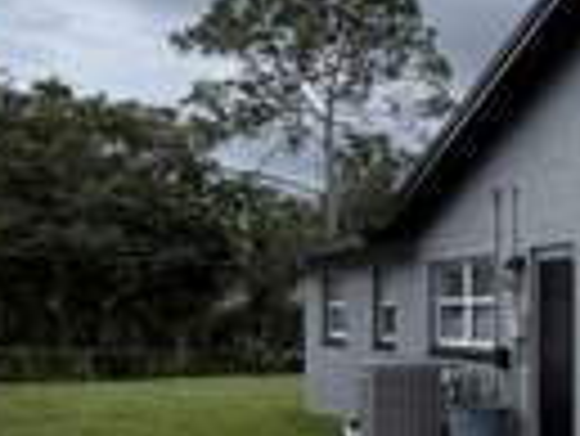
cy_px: 353
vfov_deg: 27.5
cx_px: 800
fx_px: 872
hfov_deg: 28.4
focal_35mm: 52
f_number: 2.2
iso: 50
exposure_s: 1/502
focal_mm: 2.22
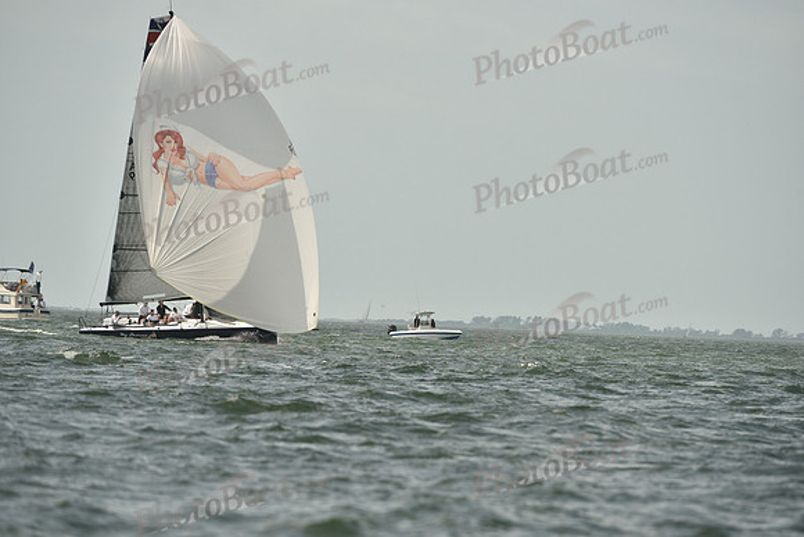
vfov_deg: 3.4
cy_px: 268
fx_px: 8935
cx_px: 402
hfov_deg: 5.2
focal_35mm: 400
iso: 400
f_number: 6.3
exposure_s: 1/2500
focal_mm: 400
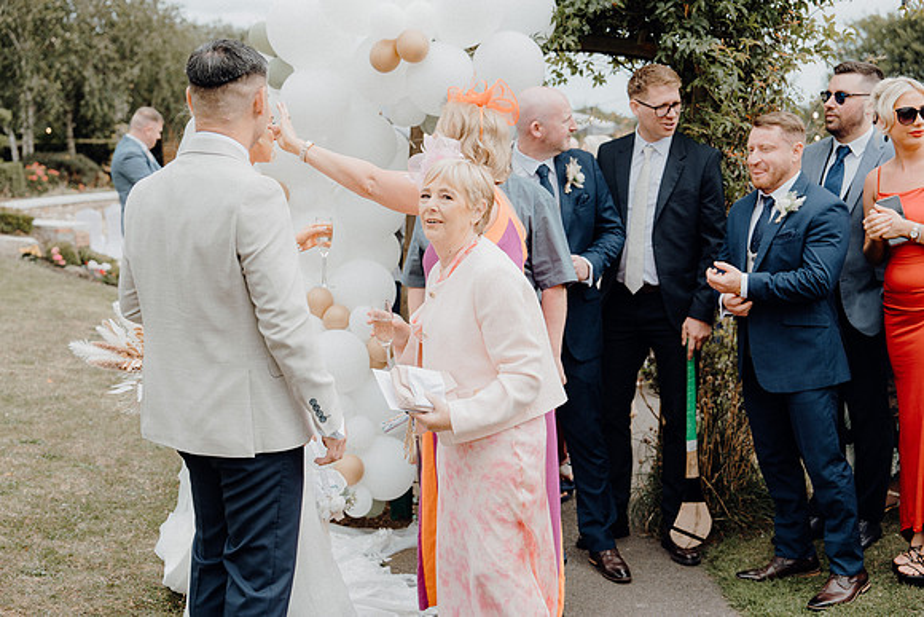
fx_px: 1207
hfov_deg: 41.9
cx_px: 462
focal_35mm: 47
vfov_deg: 28.7
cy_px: 308
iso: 125
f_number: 3.5
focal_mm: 47
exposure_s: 1/500
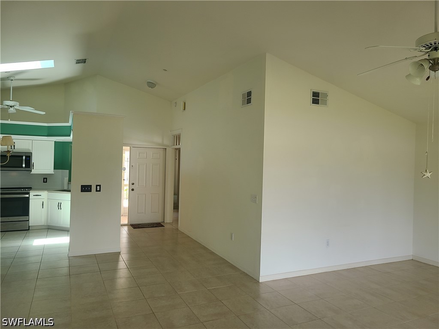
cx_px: 220
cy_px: 164
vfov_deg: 53.1
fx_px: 330
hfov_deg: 67.3
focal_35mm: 26
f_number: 1.8
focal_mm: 5.4
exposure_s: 1/60
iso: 50
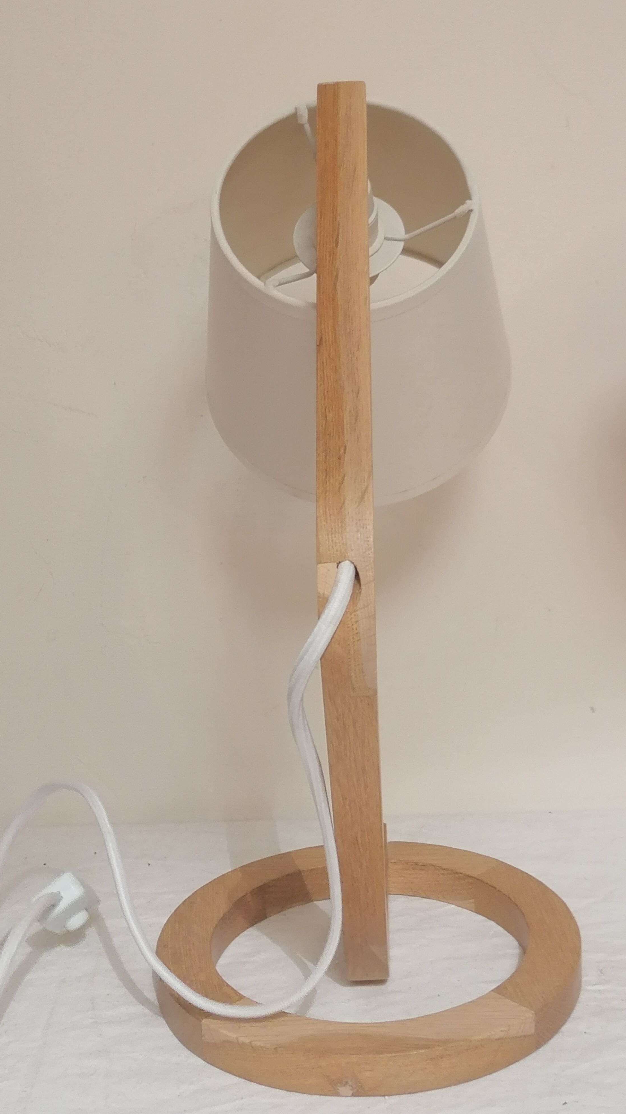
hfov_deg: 23.0
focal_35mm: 52
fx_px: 1534
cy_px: 552
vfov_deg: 39.9
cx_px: 363
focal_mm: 5.4
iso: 320
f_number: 1.8
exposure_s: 1/33.3
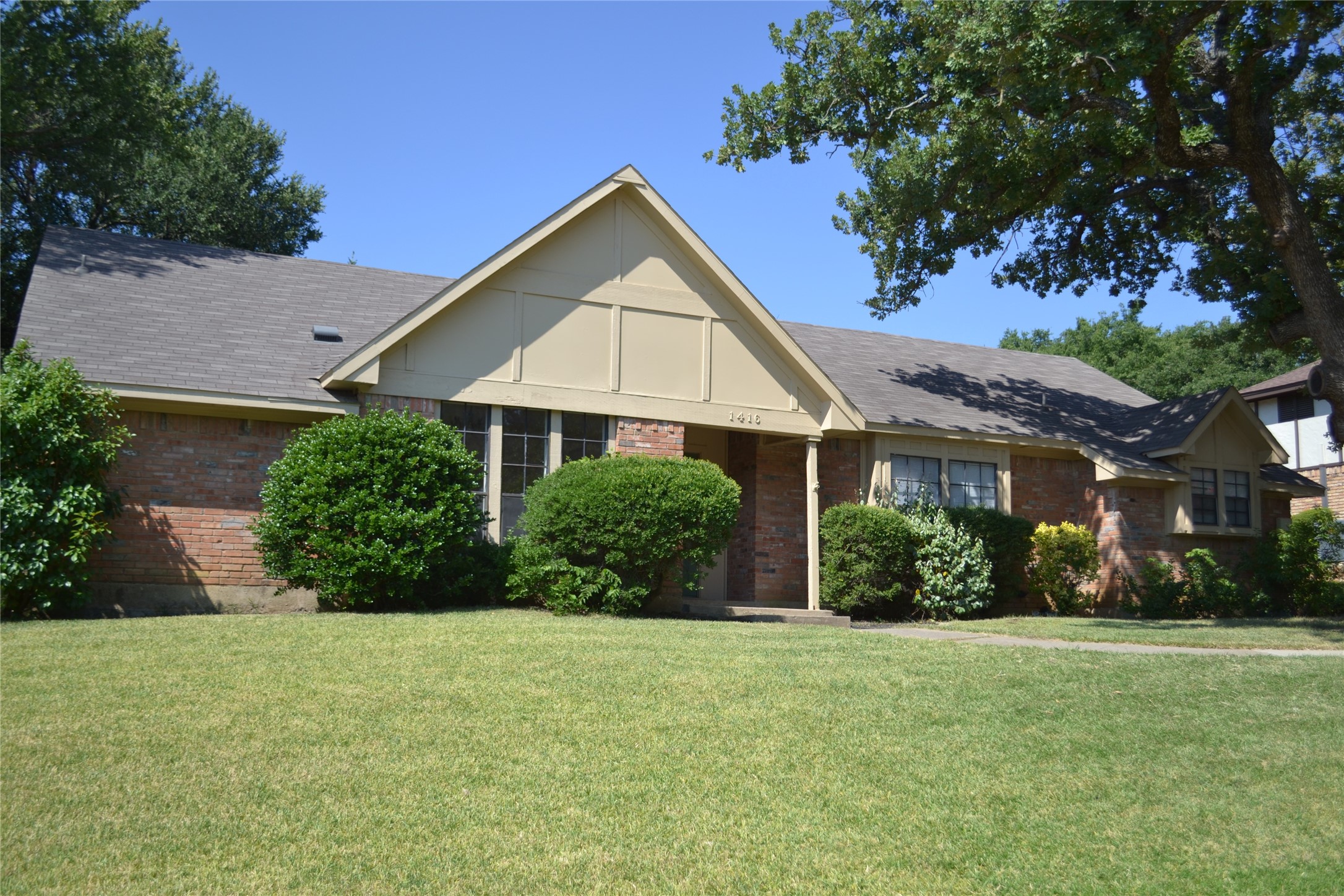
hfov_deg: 57.2
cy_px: 448
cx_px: 672
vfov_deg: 40.0
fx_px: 1232
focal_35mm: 33
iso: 100
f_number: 3.8
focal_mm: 22
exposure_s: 1/640
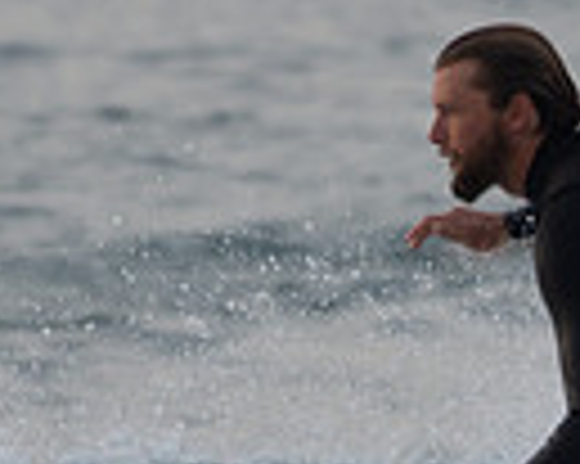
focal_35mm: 2285
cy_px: 651
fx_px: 39194
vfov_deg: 0.7
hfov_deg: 0.8
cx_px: 760
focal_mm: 360
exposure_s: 1/800
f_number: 5.6
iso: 250
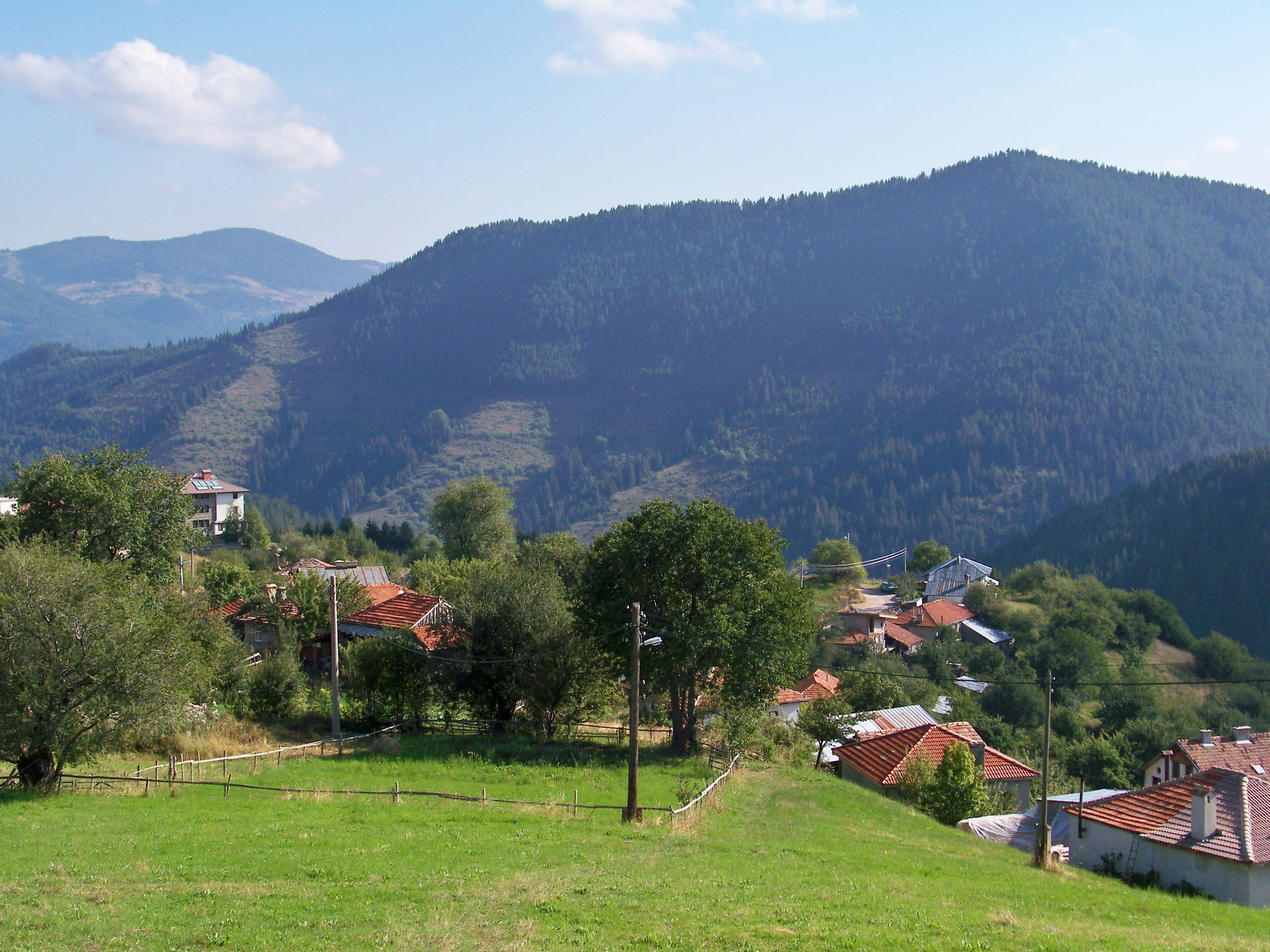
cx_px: 635
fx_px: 2091
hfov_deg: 33.8
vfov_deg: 25.7
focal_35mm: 57
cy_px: 476
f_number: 4.5
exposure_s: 1/640
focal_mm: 11.7
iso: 160
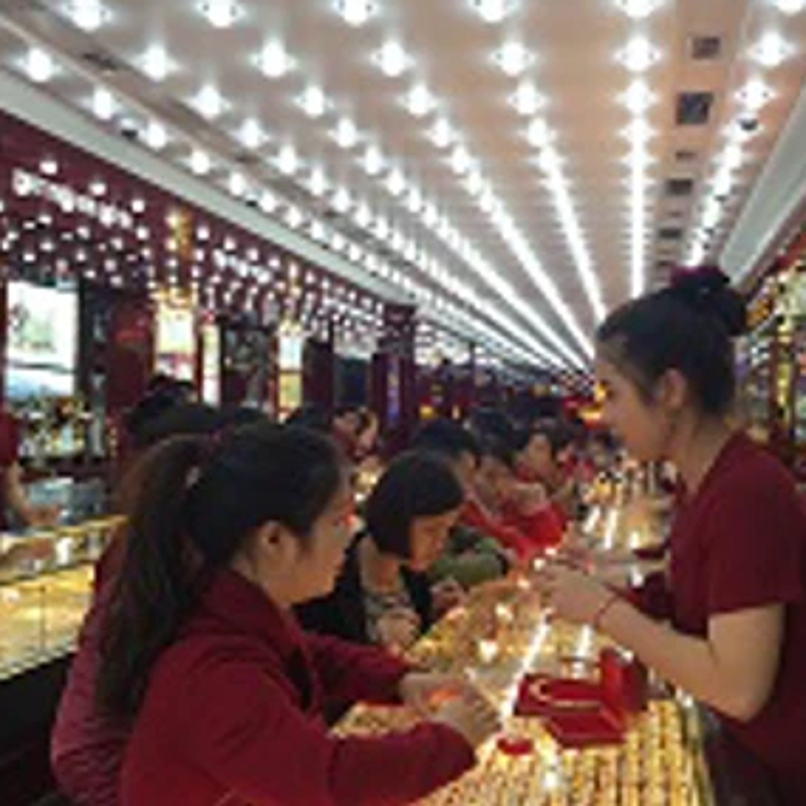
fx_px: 922
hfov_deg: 46.5
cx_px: 537
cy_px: 407
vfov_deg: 47.2
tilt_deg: +0.6
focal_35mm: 35
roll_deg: -2.3
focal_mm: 4.15
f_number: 2.2
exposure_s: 1/120
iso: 40
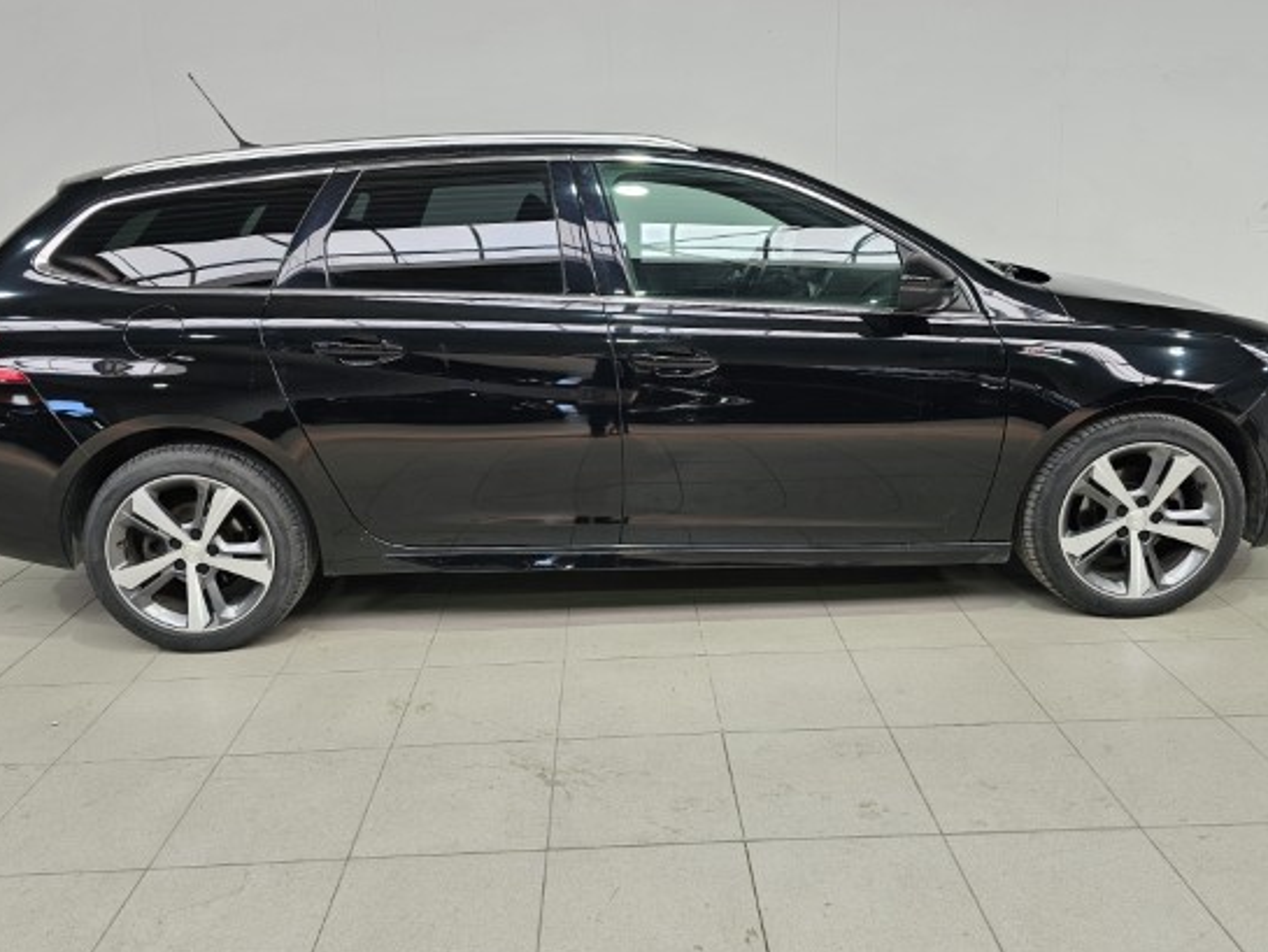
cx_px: 619
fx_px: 989
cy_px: 403
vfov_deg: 51.2
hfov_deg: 65.3
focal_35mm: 27
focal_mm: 6.3
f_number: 1.7
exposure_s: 1/100
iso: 40
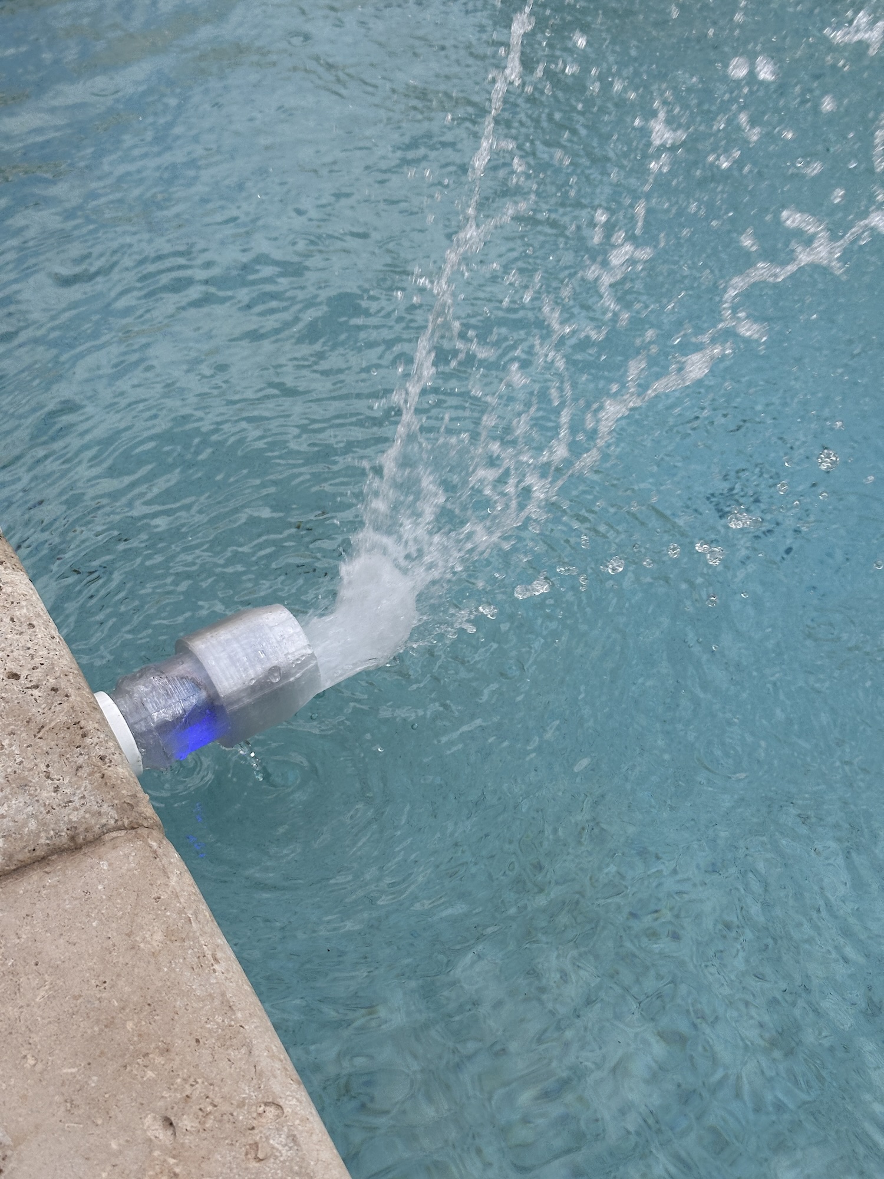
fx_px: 1634
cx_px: 442
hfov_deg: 30.3
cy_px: 590
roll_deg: -0.4
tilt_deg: -44.3
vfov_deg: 39.7
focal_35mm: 48
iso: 64
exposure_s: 1/2304
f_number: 1.78
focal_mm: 6.86
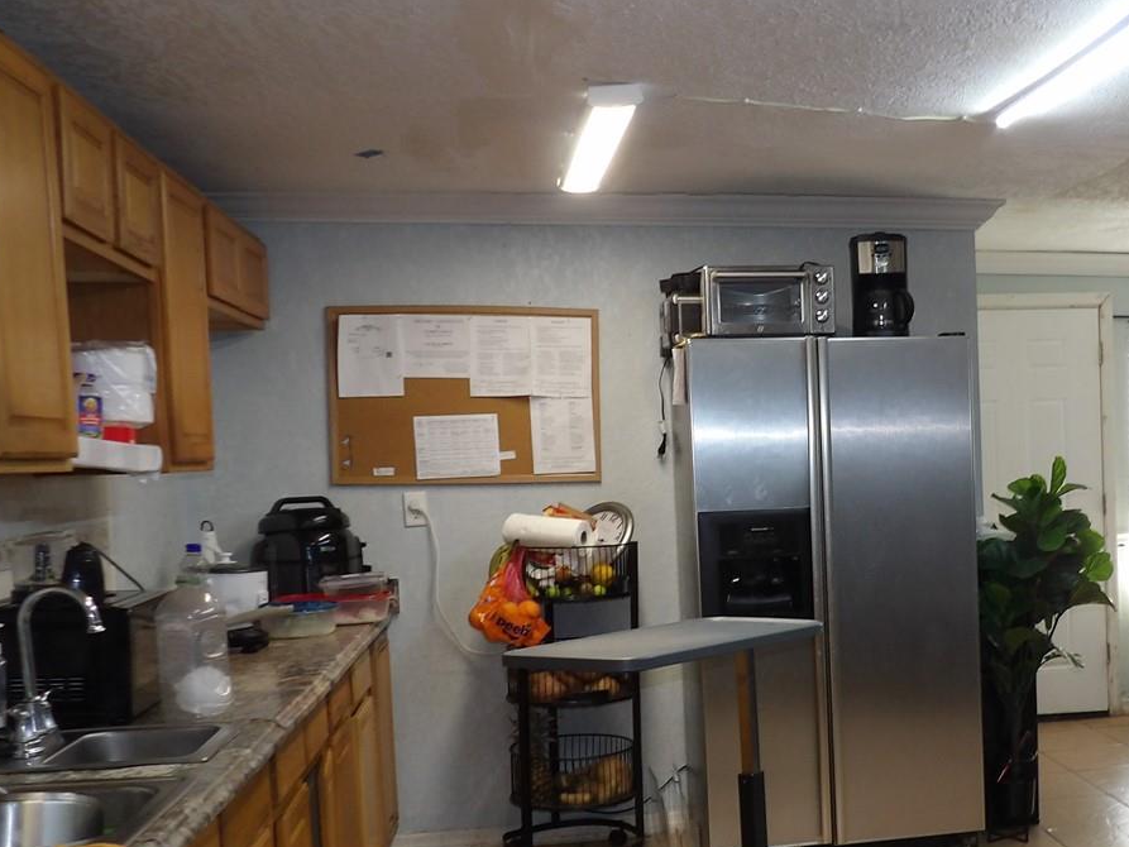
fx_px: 1403
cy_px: 551
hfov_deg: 42.2
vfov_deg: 33.4
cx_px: 875
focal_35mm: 43
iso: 121
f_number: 3.2
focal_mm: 4.3
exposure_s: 1/33
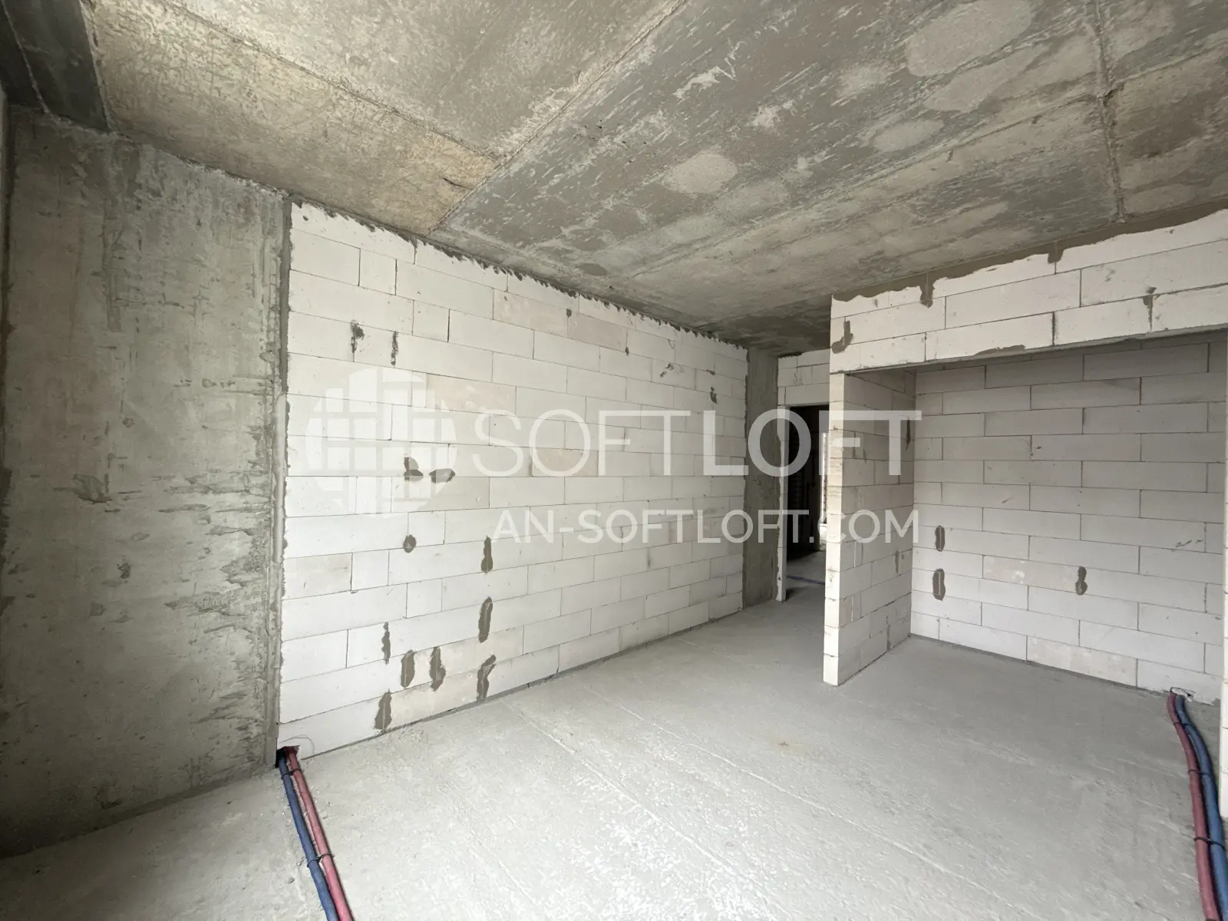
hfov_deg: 102.1
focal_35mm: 14
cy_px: 460
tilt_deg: +0.2
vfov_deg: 85.7
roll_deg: -0.9
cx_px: 614
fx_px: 497
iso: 160
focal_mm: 2.22
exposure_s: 1/99
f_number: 2.2
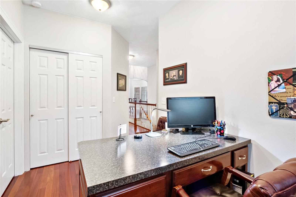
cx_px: 148
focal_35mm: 18
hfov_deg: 90.0
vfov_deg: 67.4
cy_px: 98
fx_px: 148
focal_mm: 9
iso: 640
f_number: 9
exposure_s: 1/125
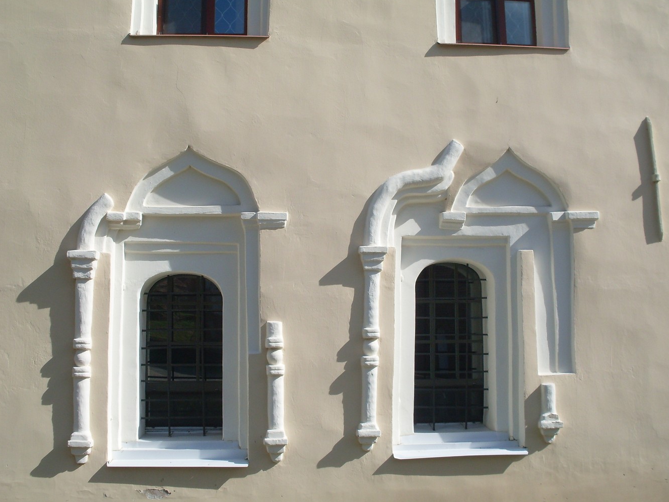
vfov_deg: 35.1
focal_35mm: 41
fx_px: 792
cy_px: 248
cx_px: 336
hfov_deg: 45.8
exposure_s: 1/250
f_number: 8.4
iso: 80
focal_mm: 6.3
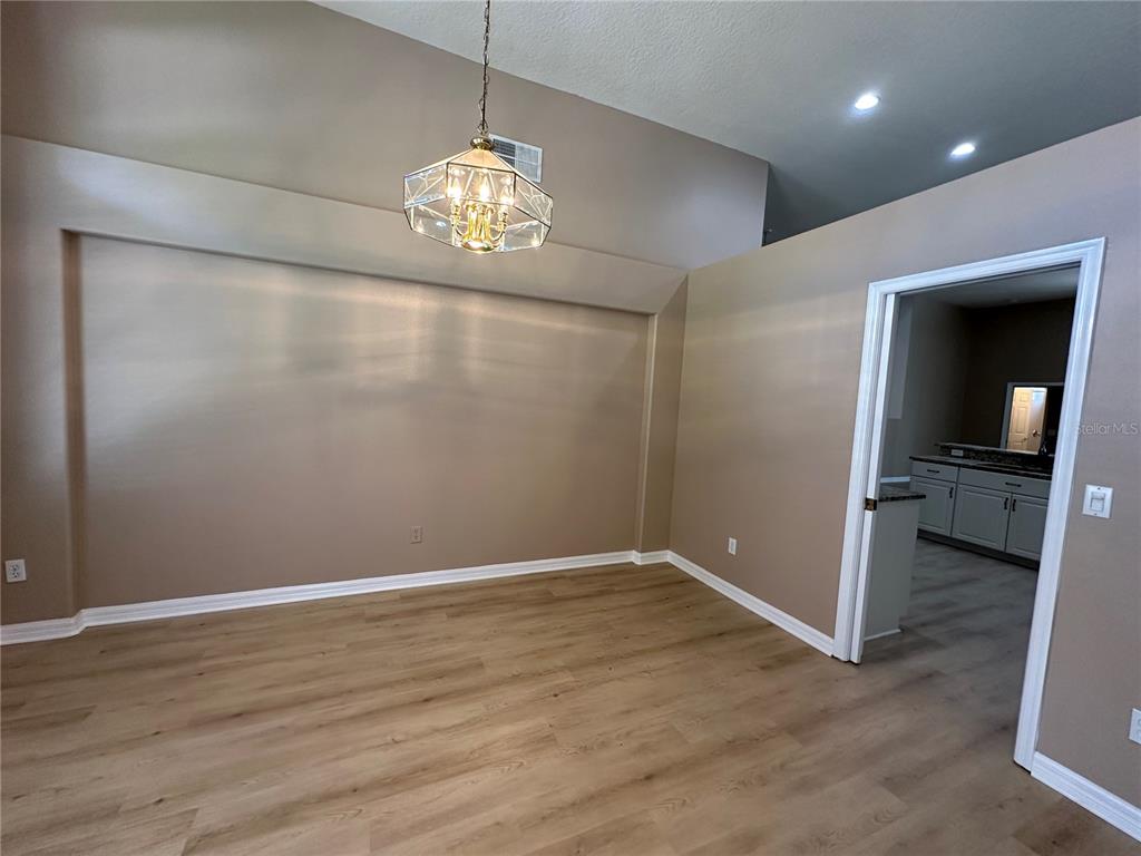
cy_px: 428
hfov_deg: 102.1
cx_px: 570
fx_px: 461
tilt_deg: -3.8
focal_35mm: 14
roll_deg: -3.2
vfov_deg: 85.7
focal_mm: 2.22
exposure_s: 1/120
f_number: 2.2
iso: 200
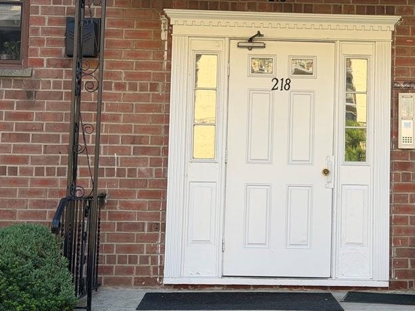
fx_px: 959
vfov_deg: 18.4
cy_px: 102
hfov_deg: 24.2
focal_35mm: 80
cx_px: 309
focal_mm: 6.76
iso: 64
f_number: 1.78
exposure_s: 1/652
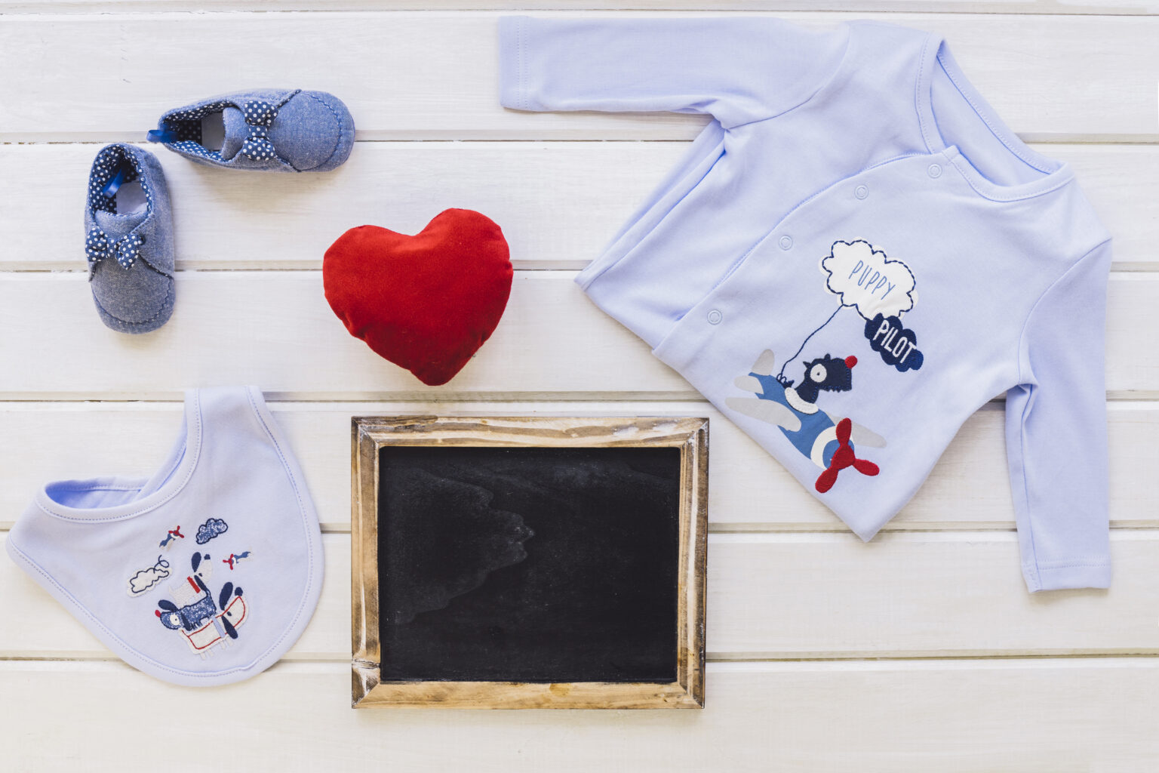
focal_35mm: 42
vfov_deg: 31.9
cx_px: 580
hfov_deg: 46.4
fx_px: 1352
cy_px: 386
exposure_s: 1/50
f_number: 7.1
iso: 500
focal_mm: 42
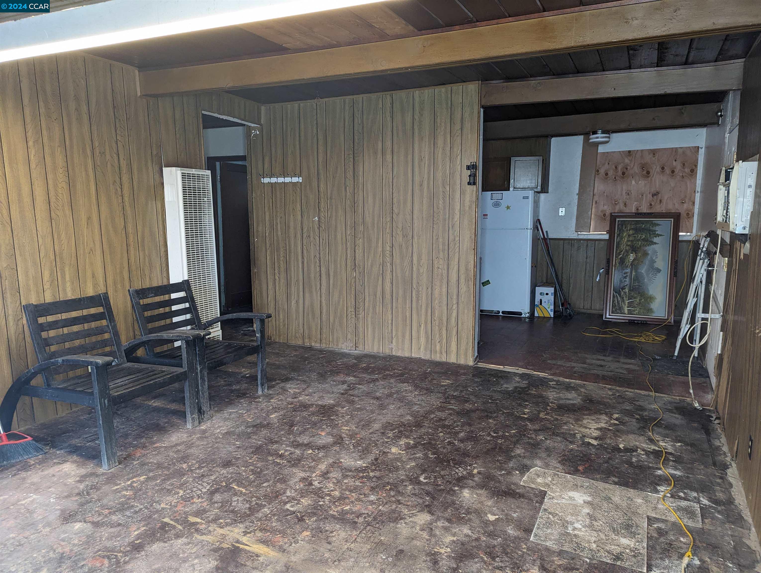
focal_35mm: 24
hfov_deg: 71.5
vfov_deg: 56.9
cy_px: 286
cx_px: 380
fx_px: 528
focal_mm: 6.81
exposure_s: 1/40
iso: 213
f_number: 1.85
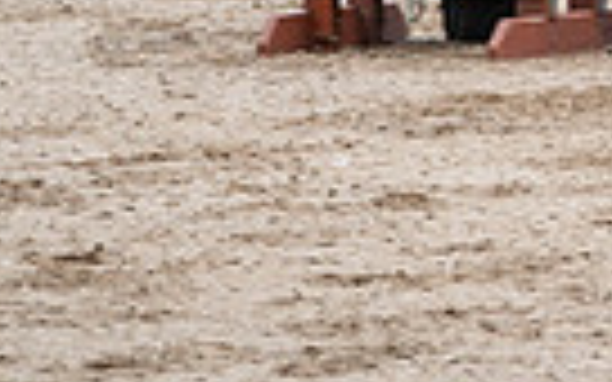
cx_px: 1161
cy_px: -474
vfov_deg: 1.9
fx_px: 11742
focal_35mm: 704
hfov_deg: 3.0
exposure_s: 1/200
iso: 100
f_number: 5.6
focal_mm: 162
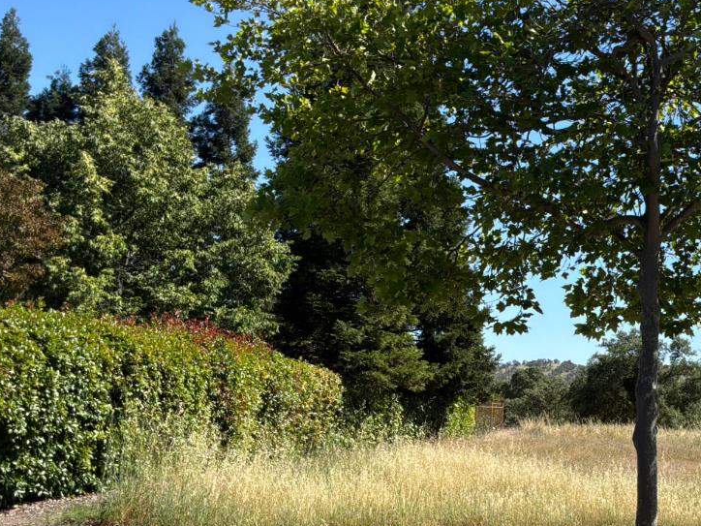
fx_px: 1175
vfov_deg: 25.1
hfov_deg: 32.8
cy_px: 361
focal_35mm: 58
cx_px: 498
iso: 25
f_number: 1.8
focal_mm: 3
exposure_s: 1/1195
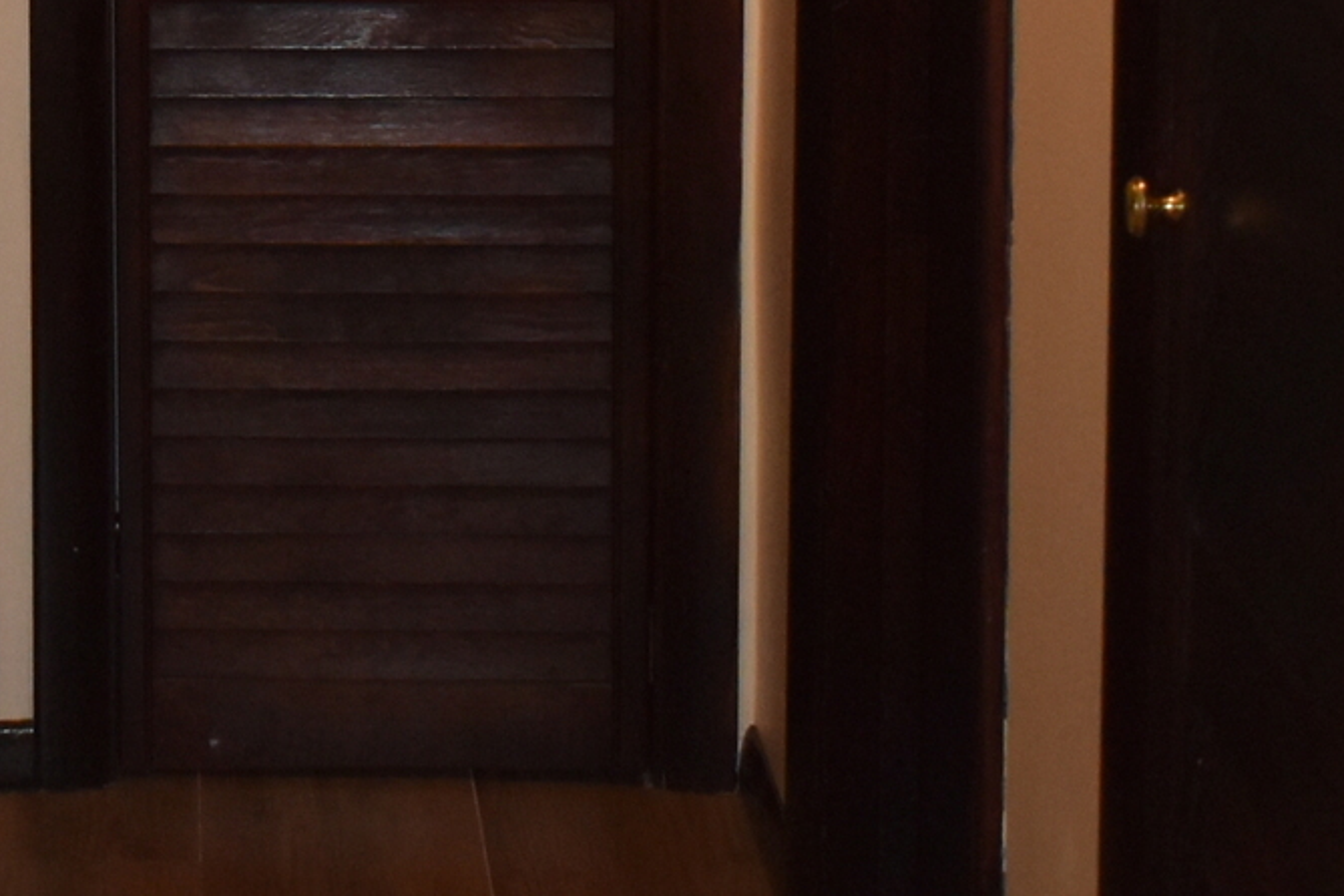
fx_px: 4629
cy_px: -597
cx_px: 100
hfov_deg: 16.3
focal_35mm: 124
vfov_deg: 10.5
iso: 1100
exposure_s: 1/125
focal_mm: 18
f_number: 3.5
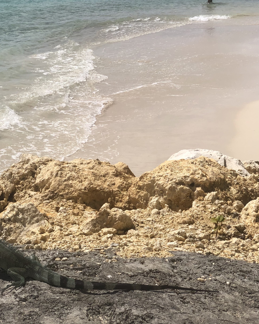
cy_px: 80
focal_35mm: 84
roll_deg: -1.6
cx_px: 70
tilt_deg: -10.4
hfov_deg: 18.2
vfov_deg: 22.5
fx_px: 805
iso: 16
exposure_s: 1/3205
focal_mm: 6
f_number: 2.4
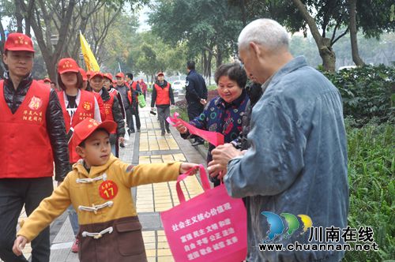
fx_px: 625
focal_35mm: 57
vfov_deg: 23.7
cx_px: 198
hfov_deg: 35.1
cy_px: 131
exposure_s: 1/125
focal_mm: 38
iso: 400
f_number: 4.5
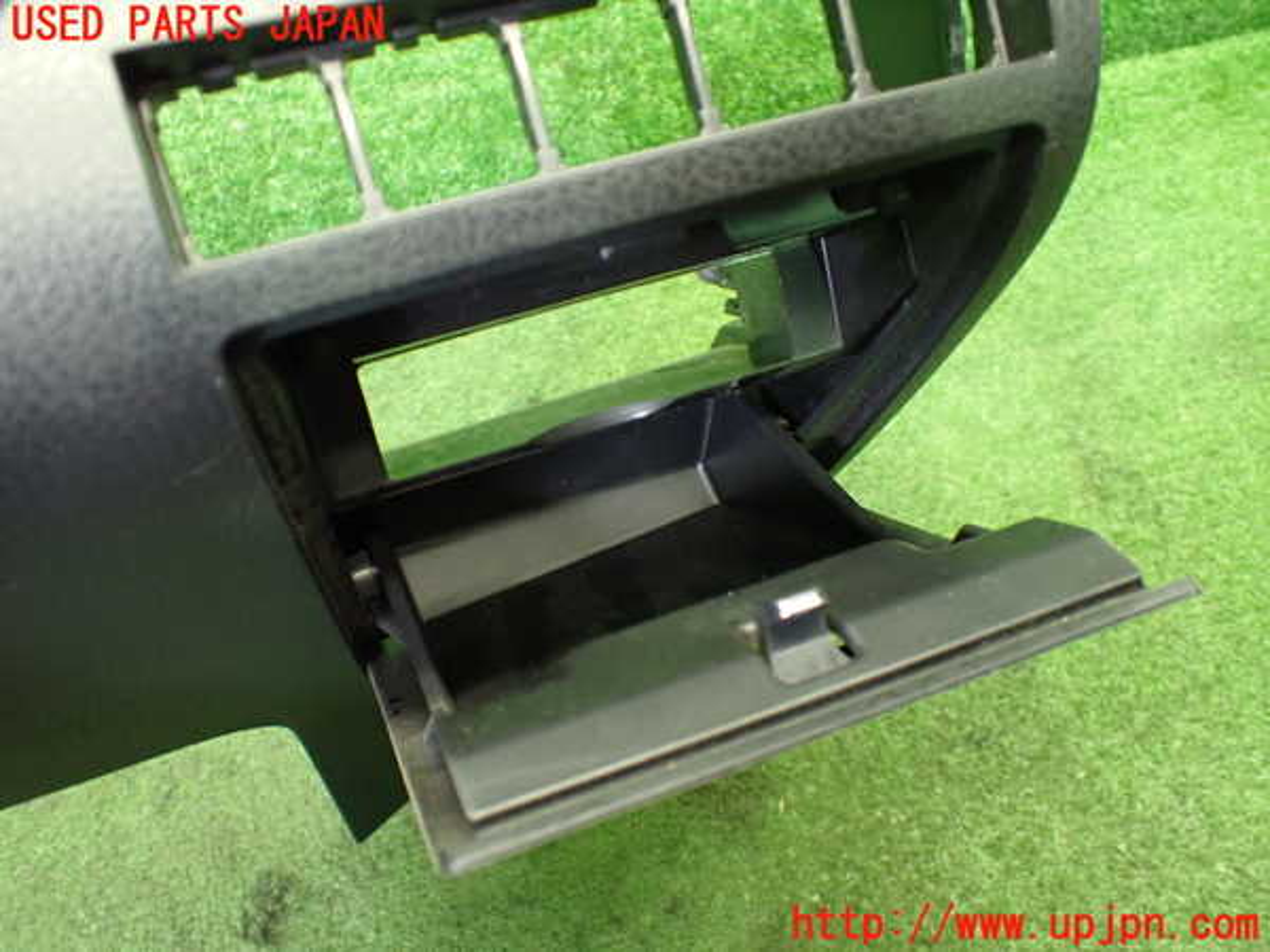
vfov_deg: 46.8
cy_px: 476
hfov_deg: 60.0
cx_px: 635
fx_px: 1101
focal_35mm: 30
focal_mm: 5.4
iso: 800
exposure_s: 1/40
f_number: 2.3
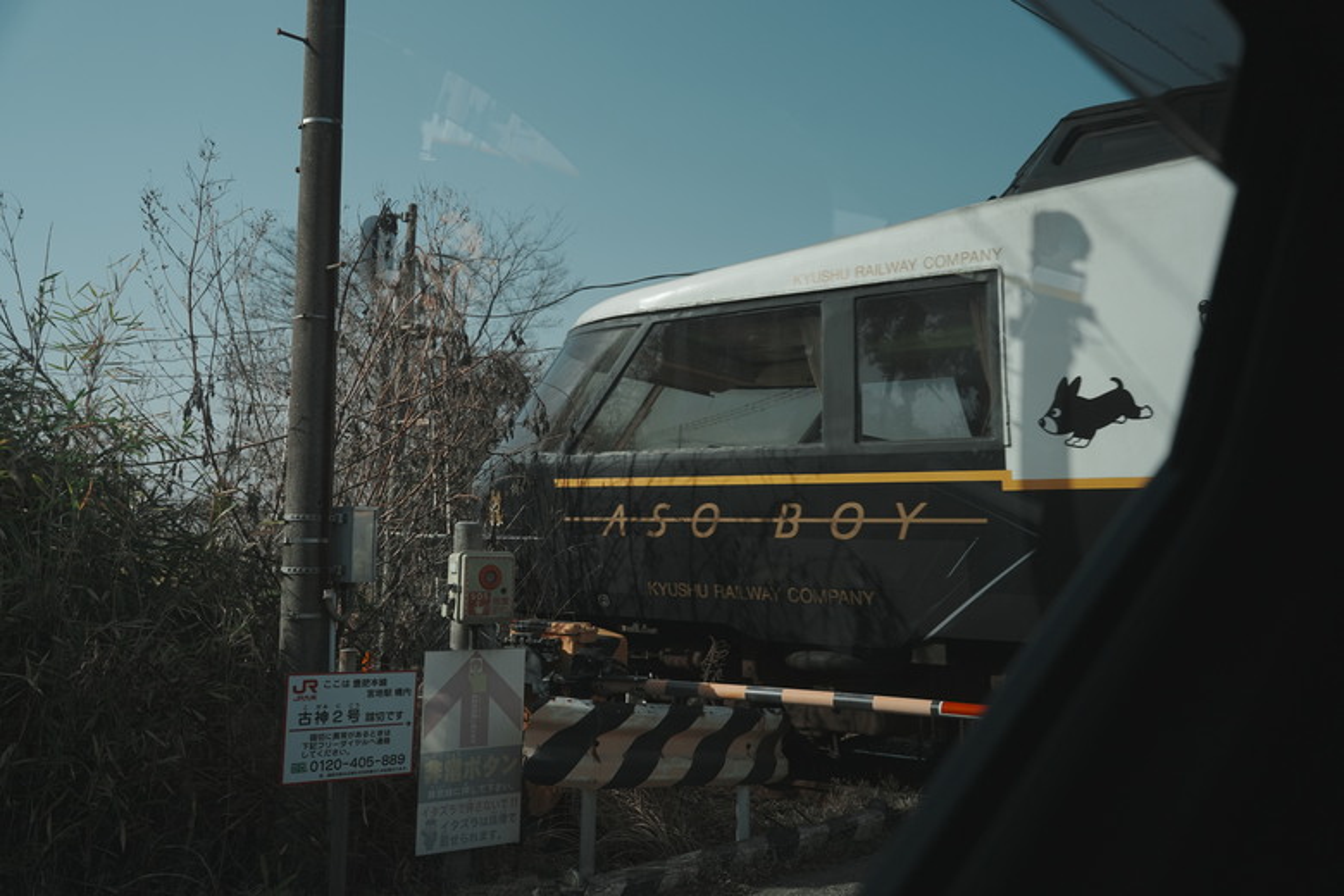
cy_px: 448
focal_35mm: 29
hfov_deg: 63.7
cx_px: 672
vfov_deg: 45.0
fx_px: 1083
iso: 250
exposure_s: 1/800
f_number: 5.6
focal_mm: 29
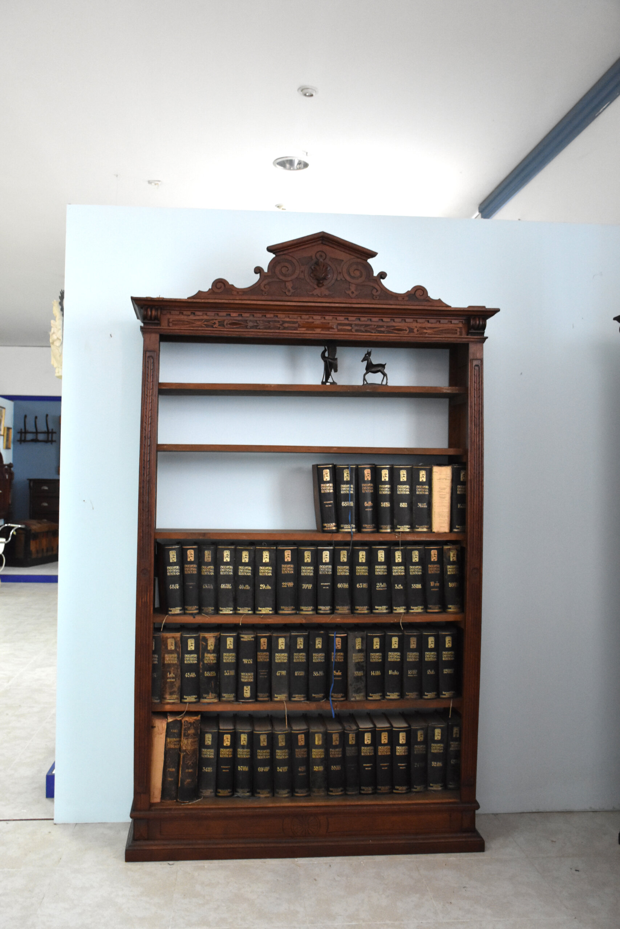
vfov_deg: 57.2
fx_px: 852
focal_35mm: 33
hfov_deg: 40.0
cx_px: 310
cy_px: 464
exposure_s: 1/60
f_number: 4
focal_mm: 22
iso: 2500
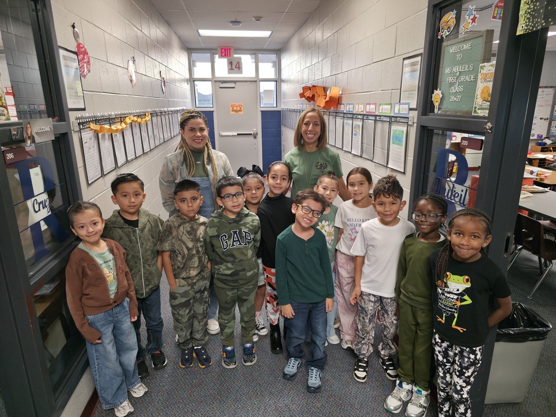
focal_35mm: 23
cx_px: 278
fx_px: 369
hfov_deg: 73.9
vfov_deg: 58.9
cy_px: 208
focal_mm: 6.3
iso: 200
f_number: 1.7
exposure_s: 1/40
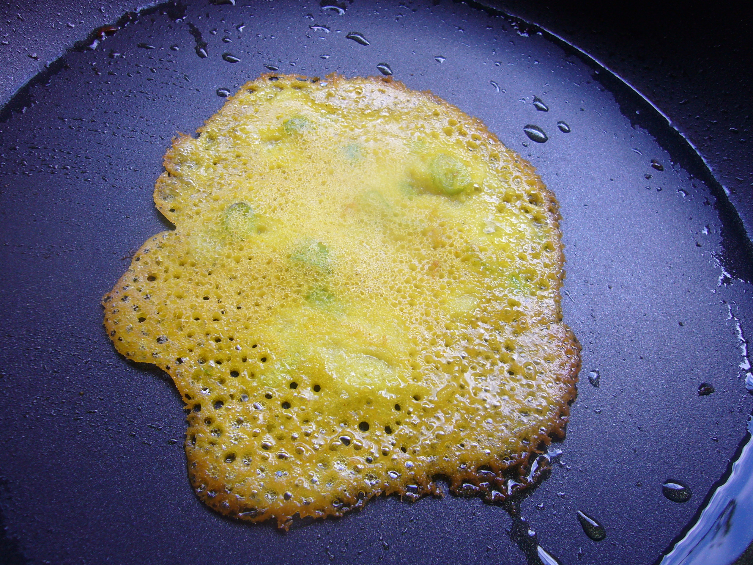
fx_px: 609
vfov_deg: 49.7
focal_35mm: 28
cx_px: 376
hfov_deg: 63.4
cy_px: 282
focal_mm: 4.6
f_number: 2.8
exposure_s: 1/40
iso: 80
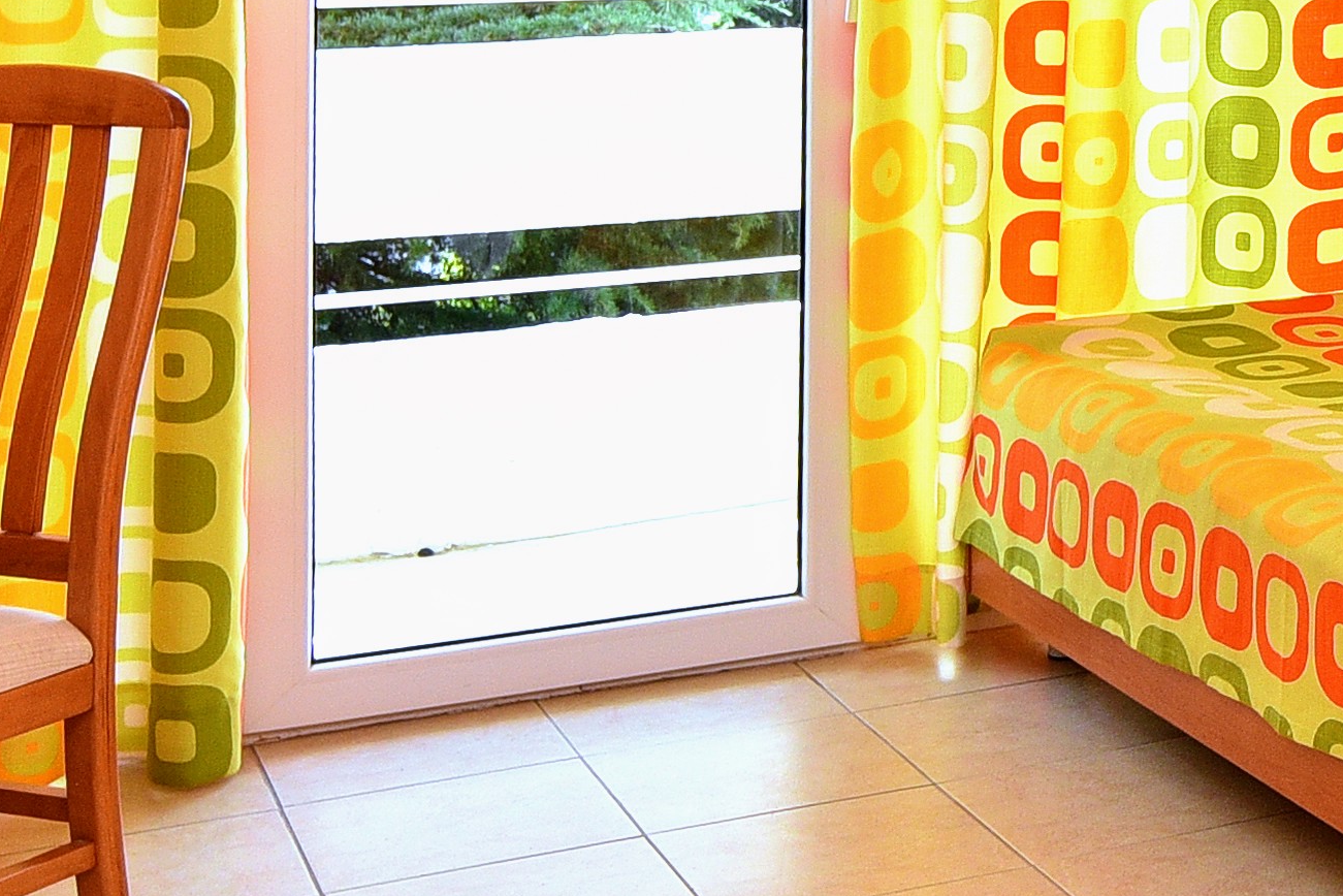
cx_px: 1745
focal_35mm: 74
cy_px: 346
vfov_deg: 18.4
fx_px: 2761
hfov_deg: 24.0
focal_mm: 16
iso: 400
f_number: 8
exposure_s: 1/80
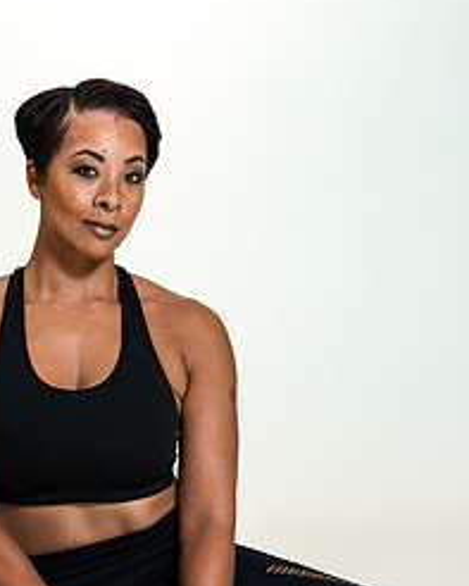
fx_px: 2532
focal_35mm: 146
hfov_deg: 10.6
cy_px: 386
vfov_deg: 13.2
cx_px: 224
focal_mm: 85
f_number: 4
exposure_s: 1/160
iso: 320
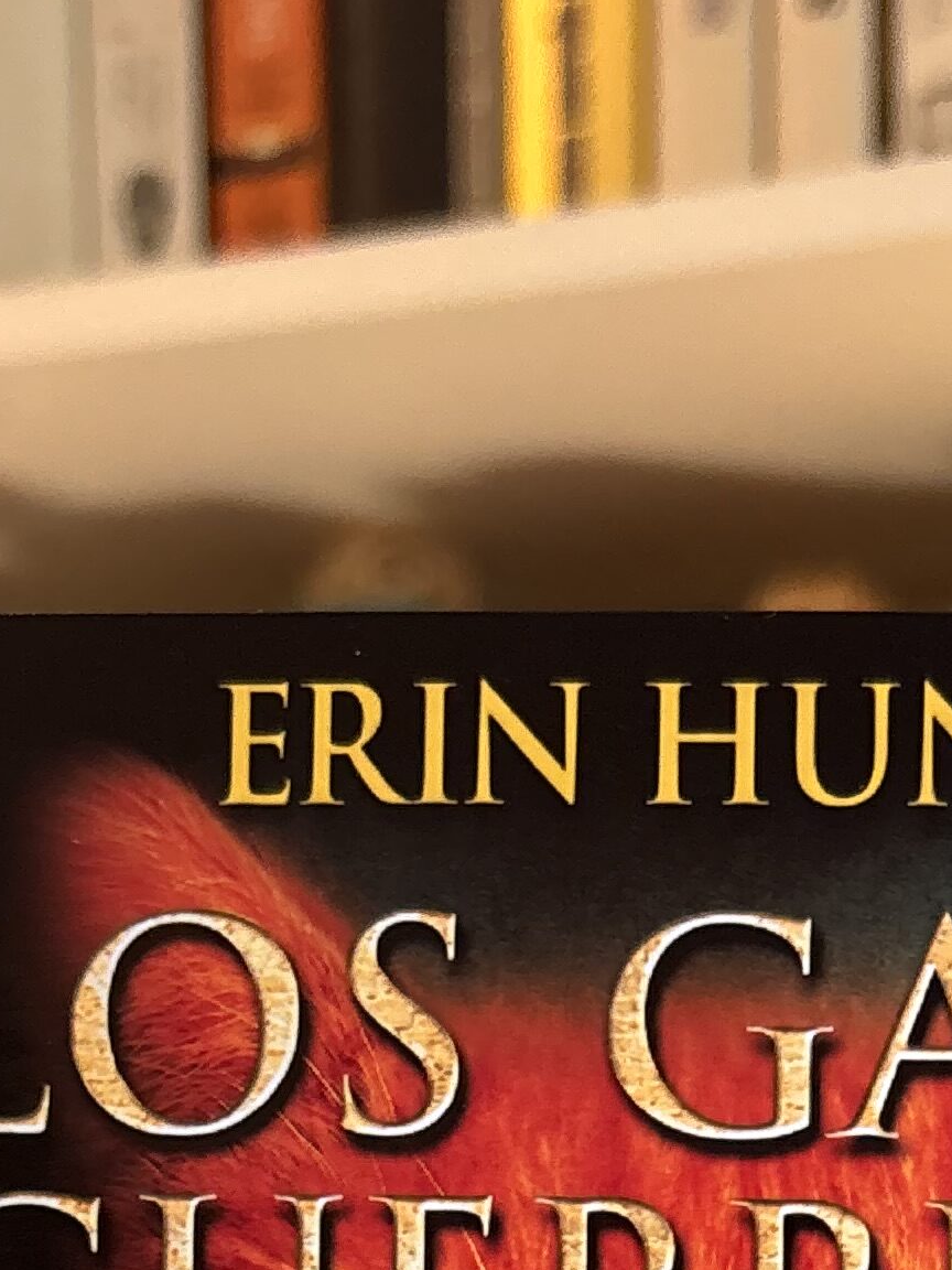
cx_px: 758
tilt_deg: -4.6
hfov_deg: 16.1
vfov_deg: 18.7
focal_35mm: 91
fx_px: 3337
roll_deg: -0.5
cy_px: 1971
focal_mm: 5.96
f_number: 1.6
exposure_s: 1/60
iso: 200
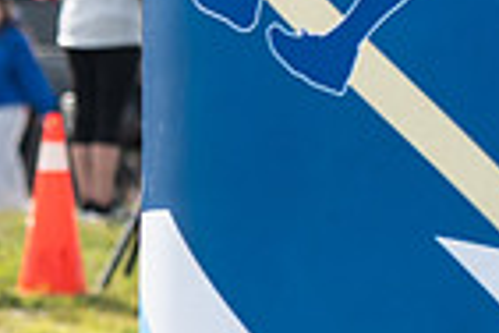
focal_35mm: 590
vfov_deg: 2.3
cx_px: -375
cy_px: -26
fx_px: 8177
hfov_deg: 3.5
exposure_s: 1/1600
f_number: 4.5
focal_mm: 105
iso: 250
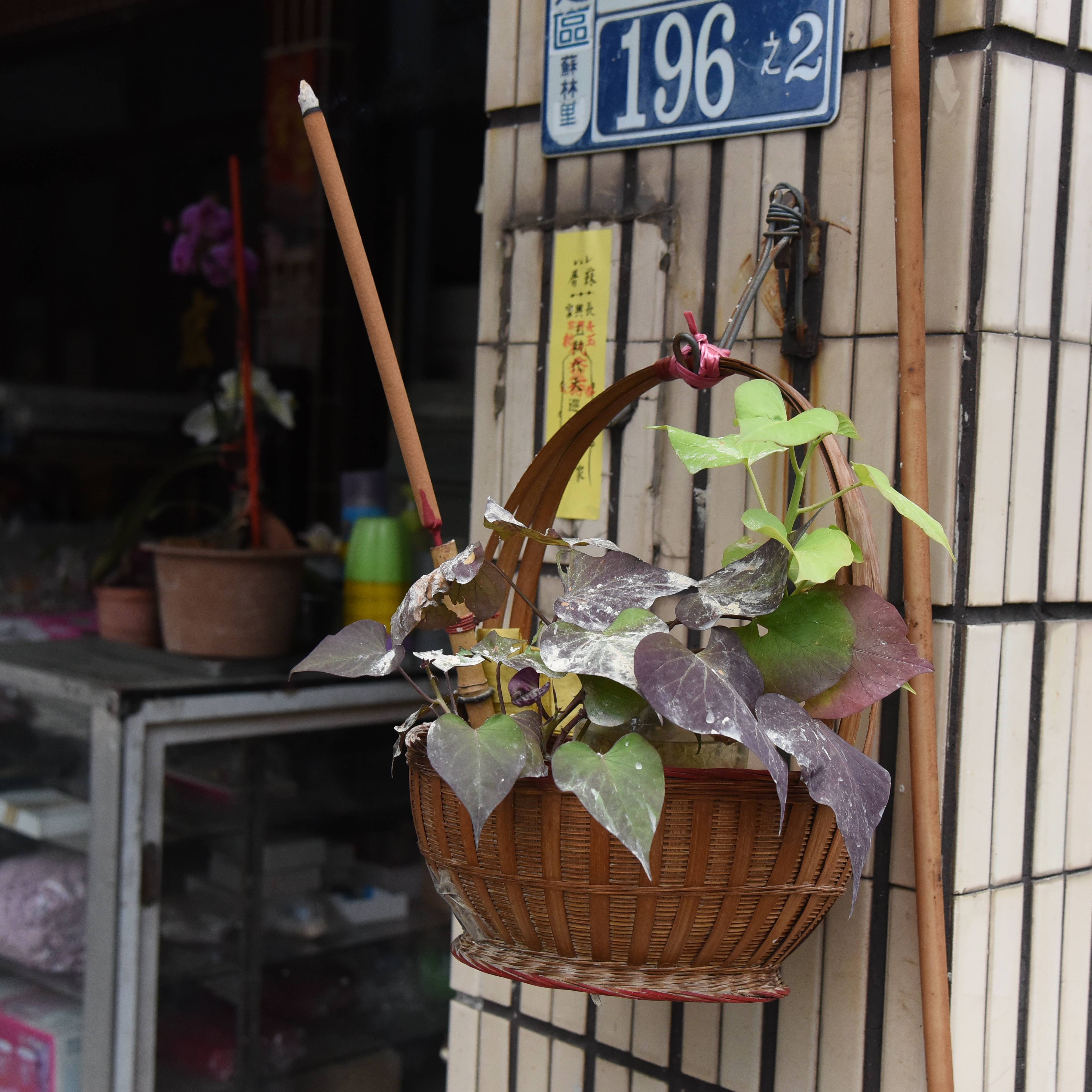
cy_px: 546
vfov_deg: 33.4
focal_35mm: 51
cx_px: 572
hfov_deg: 33.4
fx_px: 1820
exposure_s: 1/4000
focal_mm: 40
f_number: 5
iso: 2000
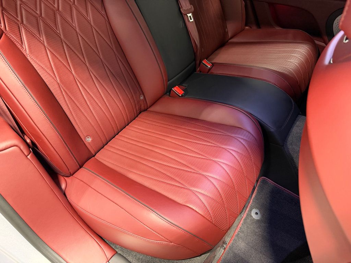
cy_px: 132
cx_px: 176
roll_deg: -0.1
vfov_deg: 56.8
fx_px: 243
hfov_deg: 71.6
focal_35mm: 24
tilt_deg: -44.7
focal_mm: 6.76
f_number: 1.78
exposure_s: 1/60
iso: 500
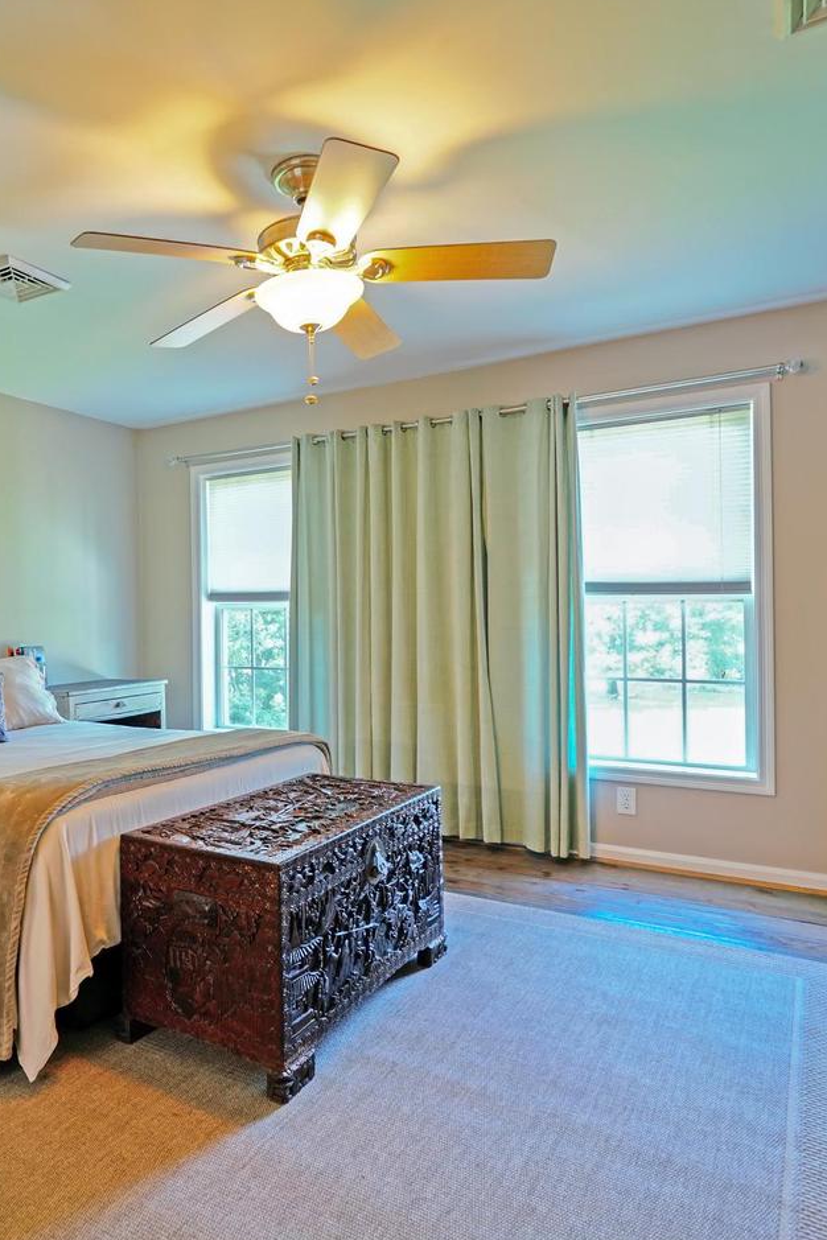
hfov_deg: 53.7
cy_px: 619
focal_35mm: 23
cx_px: 259
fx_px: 792
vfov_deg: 76.1
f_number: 2.8
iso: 400
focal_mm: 10
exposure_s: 1/30
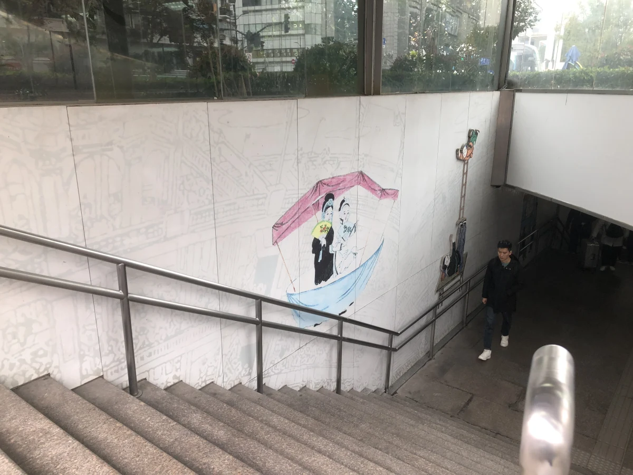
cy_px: 238
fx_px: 512
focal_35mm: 28
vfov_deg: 49.7
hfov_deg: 63.4
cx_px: 316
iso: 20
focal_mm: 4
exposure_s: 1/50
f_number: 1.8
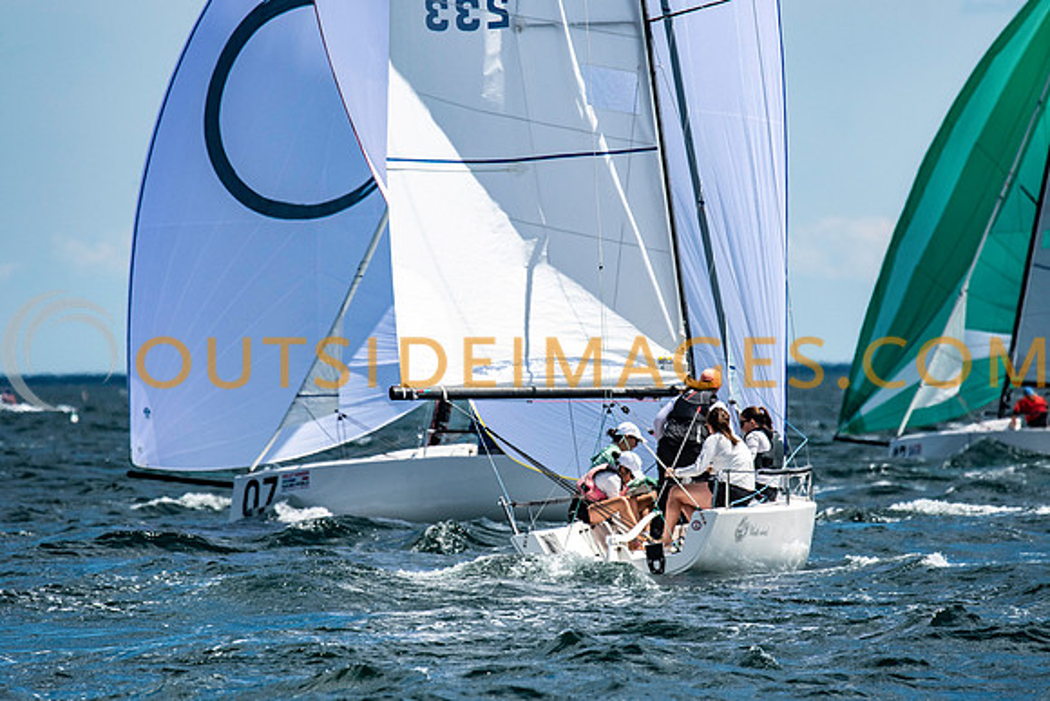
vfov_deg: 3.1
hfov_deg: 4.6
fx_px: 13127
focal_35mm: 450
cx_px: 525
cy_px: 350
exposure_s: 1/8000
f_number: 5
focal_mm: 300
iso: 500
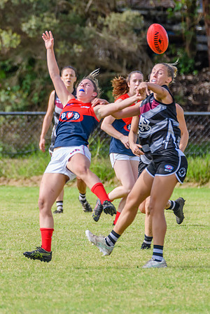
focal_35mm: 1019
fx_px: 8918
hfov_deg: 1.3
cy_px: 115
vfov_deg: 2.0
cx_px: 91
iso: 800
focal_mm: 500
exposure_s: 1/1600
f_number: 7.1
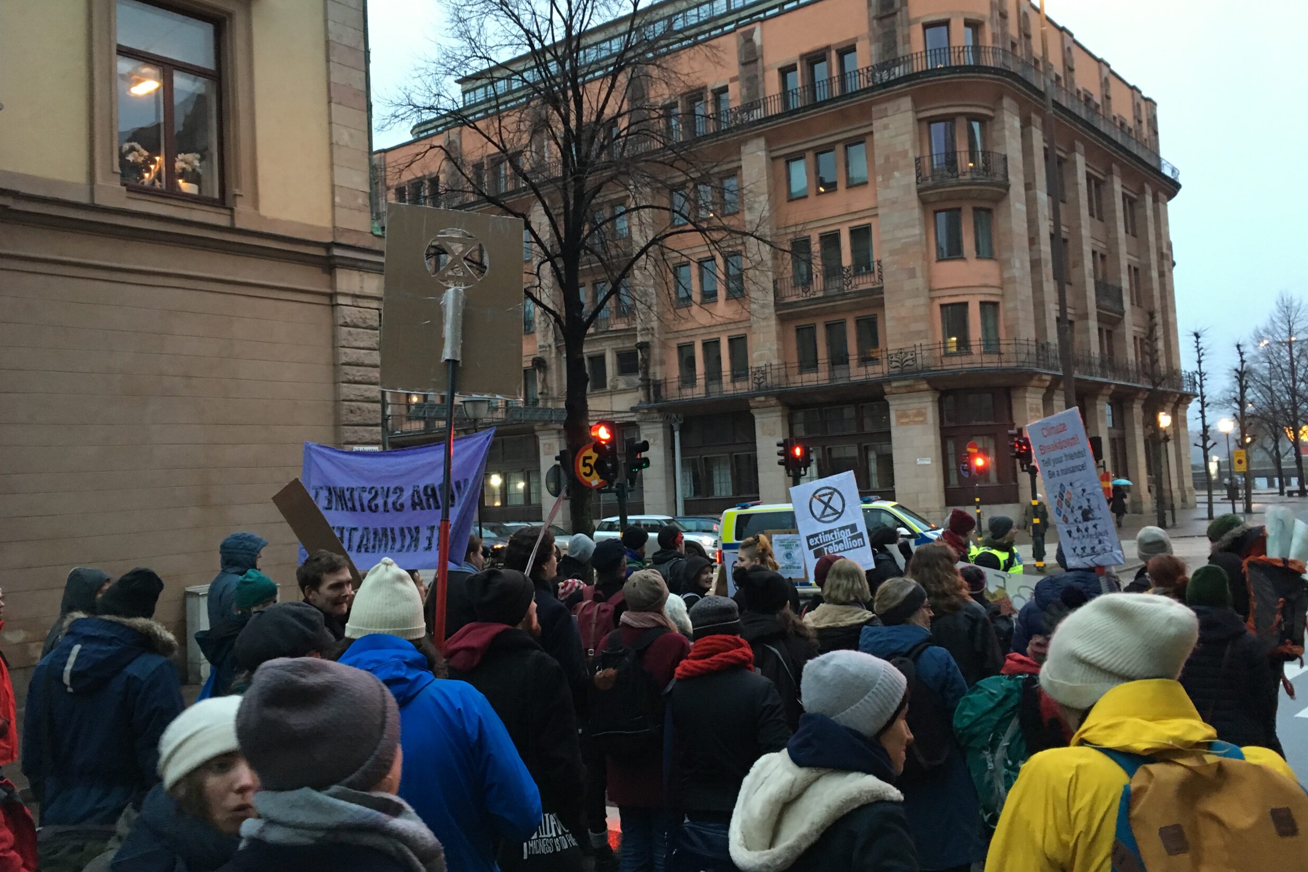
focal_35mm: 31
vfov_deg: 42.3
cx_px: 653
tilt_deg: +5.5
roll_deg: +3.6
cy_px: 411
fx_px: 1126
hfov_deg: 60.3
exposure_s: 1/33
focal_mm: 4.15
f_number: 2.2
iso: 200
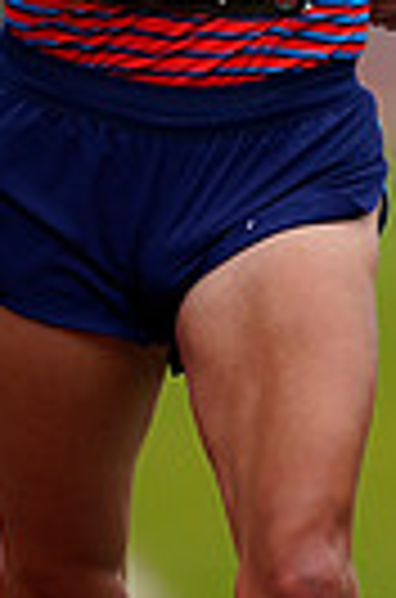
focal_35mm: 2036
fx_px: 33768
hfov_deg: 0.7
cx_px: 198
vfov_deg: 1.0
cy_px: -99
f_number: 4
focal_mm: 600
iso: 320
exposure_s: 1/640
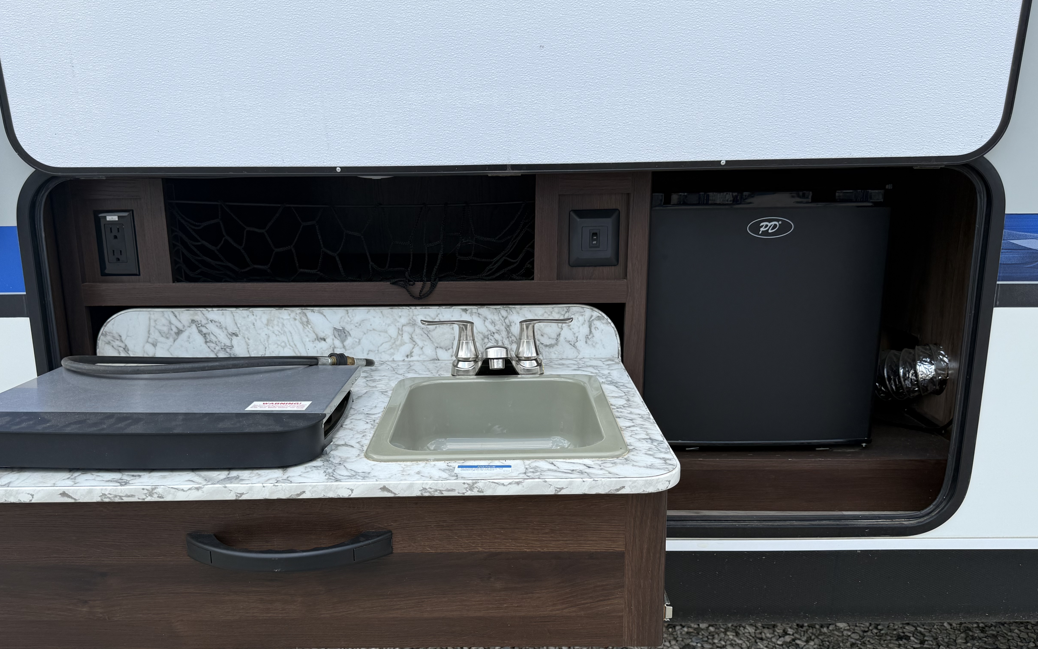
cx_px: 485
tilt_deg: -14.7
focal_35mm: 30
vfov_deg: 41.7
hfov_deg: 62.8
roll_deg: +0.4
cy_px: 379
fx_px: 849
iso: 80
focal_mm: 6.76
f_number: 1.78
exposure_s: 1/2169
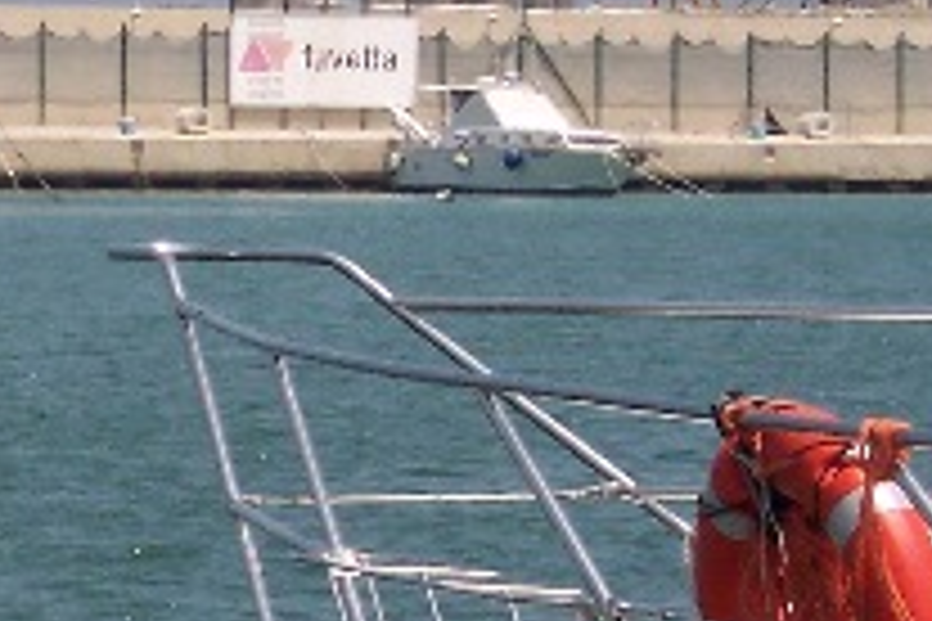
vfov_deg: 3.0
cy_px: -189
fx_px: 11856
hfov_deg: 4.5
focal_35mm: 458
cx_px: -270
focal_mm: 24
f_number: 8
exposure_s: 1/500
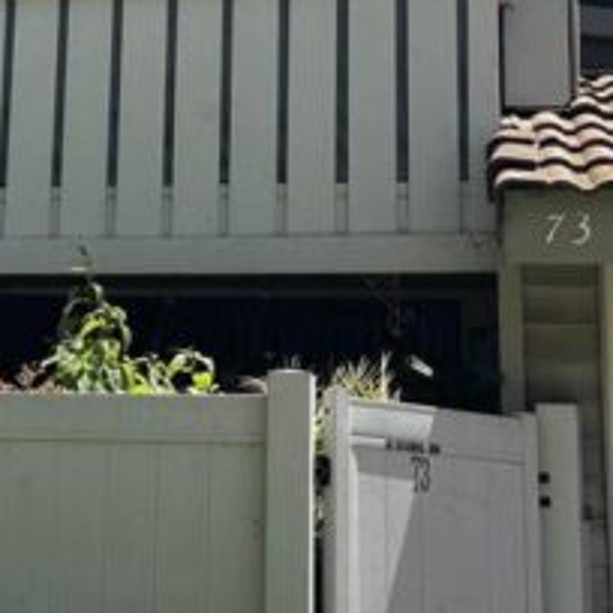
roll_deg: -1.9
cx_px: 120
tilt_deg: +14.0
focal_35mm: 80
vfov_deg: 21.4
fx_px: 1603
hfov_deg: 21.4
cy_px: 135
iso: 80
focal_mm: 6.86
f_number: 1.78
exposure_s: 1/2525
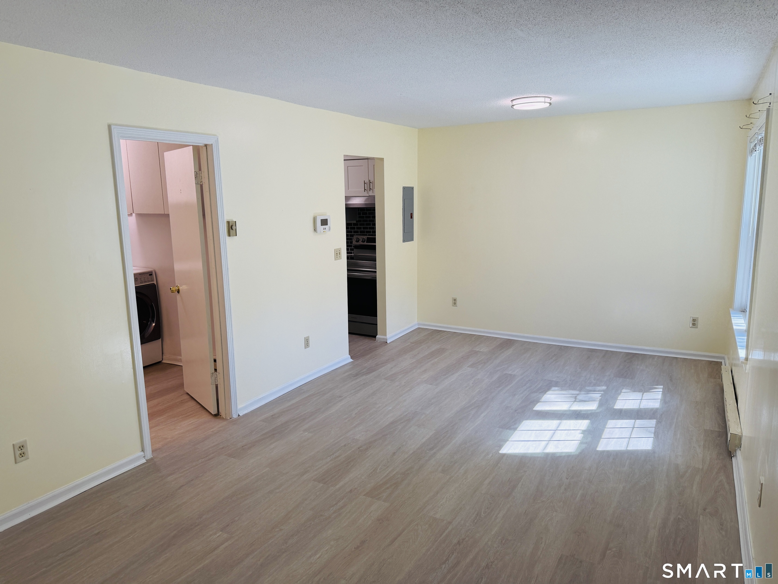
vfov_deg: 56.8
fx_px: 539
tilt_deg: -9.4
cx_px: 389
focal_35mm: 24
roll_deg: +1.3
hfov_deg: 71.6
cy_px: 292
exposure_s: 1/307
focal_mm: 6.76
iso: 100
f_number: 1.78
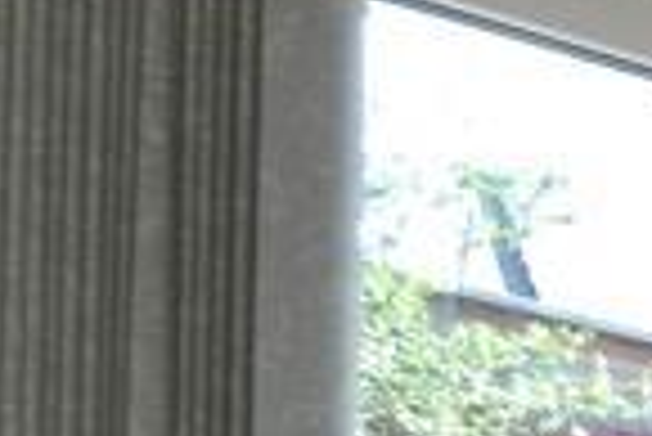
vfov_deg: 11.3
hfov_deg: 10.1
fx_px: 1922
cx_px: 2190
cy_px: 969
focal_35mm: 106
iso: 400
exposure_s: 1/100
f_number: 6.3
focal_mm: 10
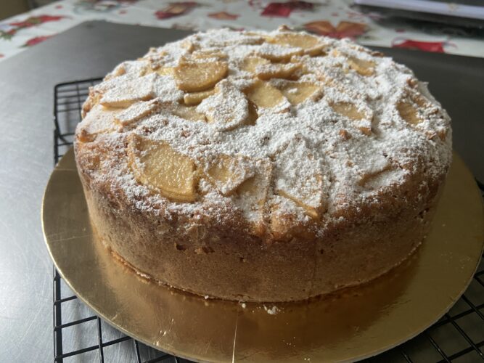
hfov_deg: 67.3
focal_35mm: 26
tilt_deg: -39.9
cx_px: 242
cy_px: 182
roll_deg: -0.3
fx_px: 363
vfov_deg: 53.0
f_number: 1.8
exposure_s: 1/60
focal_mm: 4.25
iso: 160
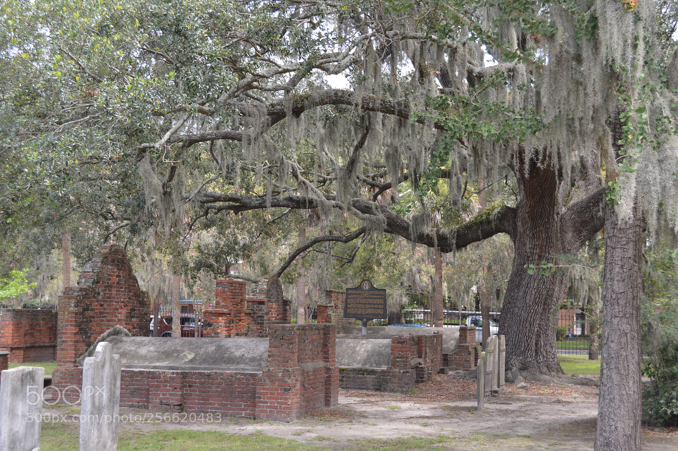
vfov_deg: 26.4
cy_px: 226
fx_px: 960
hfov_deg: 38.9
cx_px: 339
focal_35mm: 51
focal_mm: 34
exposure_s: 1/125
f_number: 5.6
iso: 160
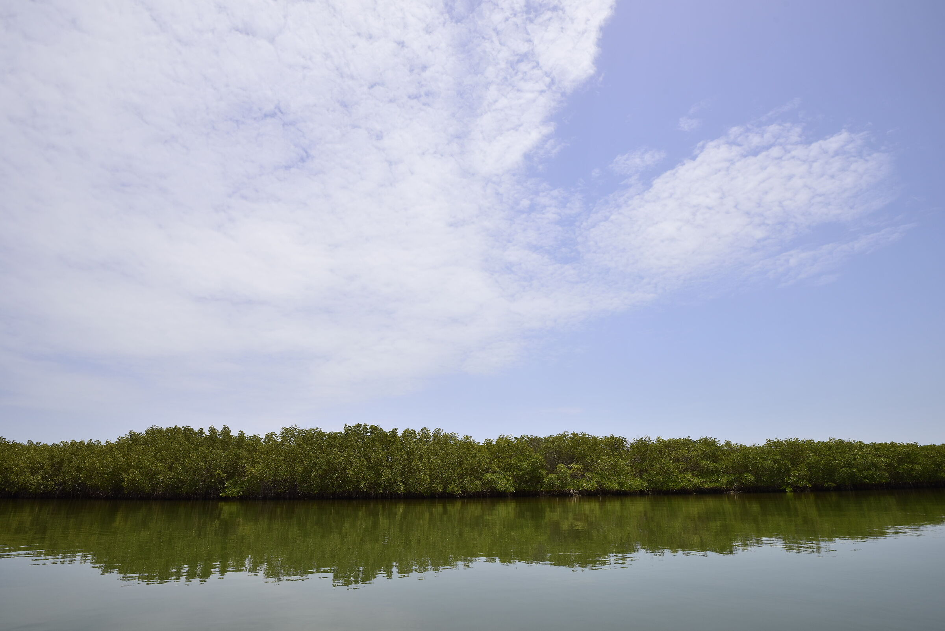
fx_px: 446
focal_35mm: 17
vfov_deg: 70.5
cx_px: 472
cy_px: 316
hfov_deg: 93.3
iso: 100
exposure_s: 1/250
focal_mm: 17
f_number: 10
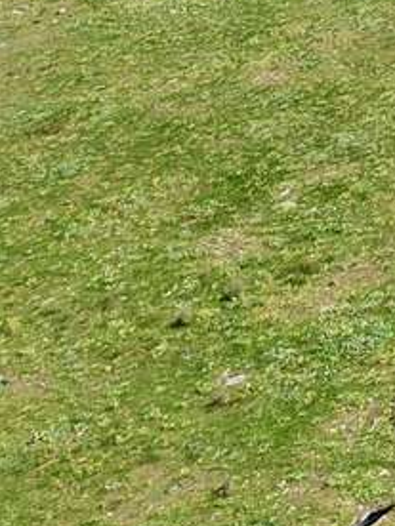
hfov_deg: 6.4
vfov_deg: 10.4
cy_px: -699
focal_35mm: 167
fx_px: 2541
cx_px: 1769
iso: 180
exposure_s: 1/3200
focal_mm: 8.67
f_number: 1.8
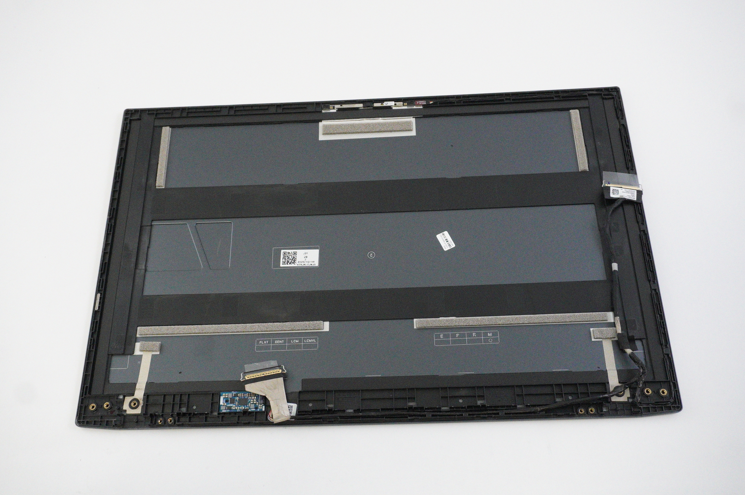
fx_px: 703
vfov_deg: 38.8
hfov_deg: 55.8
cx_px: 369
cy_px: 243
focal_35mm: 34
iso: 8000
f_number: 5.6
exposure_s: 1/400
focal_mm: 22
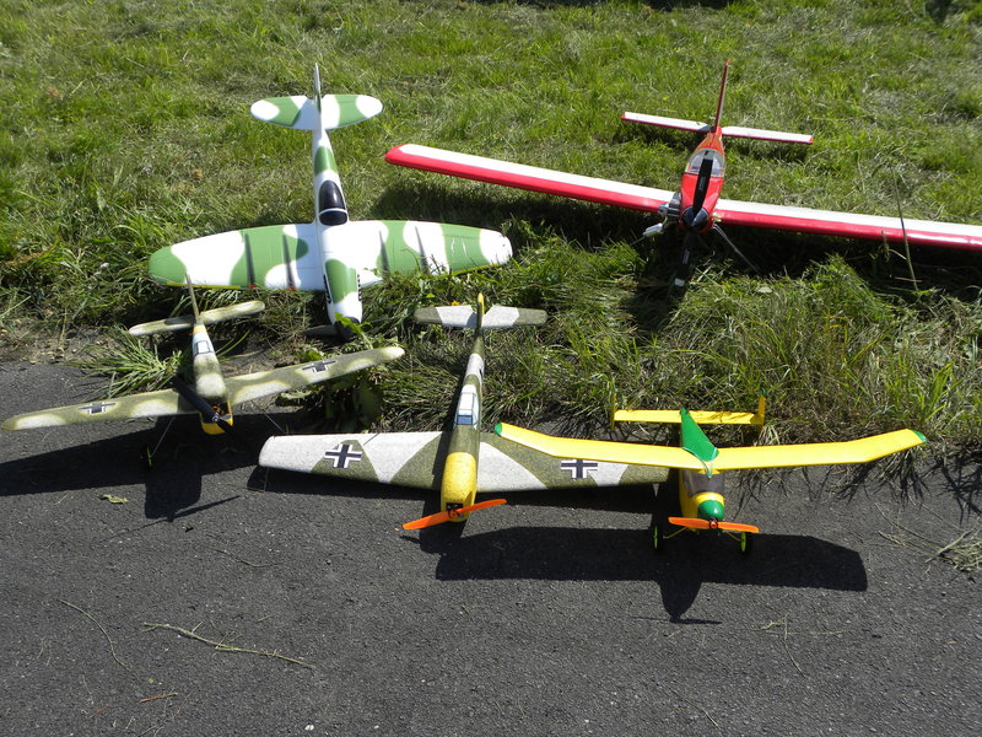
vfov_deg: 35.1
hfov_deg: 45.8
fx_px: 1163
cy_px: 368
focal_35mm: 41
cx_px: 491
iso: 64
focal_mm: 7.3
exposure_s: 1/761
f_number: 3.5
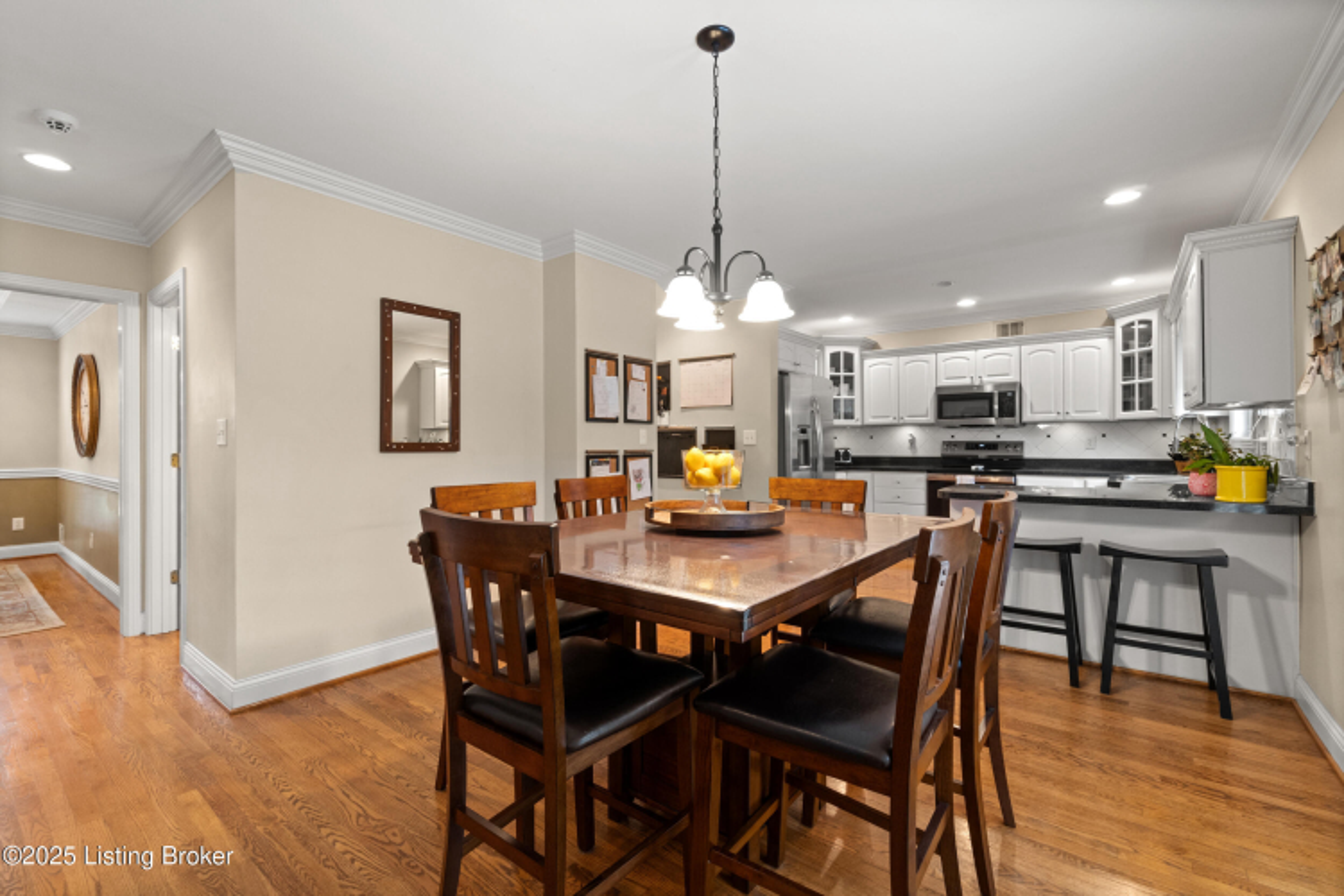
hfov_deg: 100.4
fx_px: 560
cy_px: 448
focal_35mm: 15
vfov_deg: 77.3
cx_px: 672
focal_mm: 10
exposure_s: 1.3
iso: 400
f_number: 10
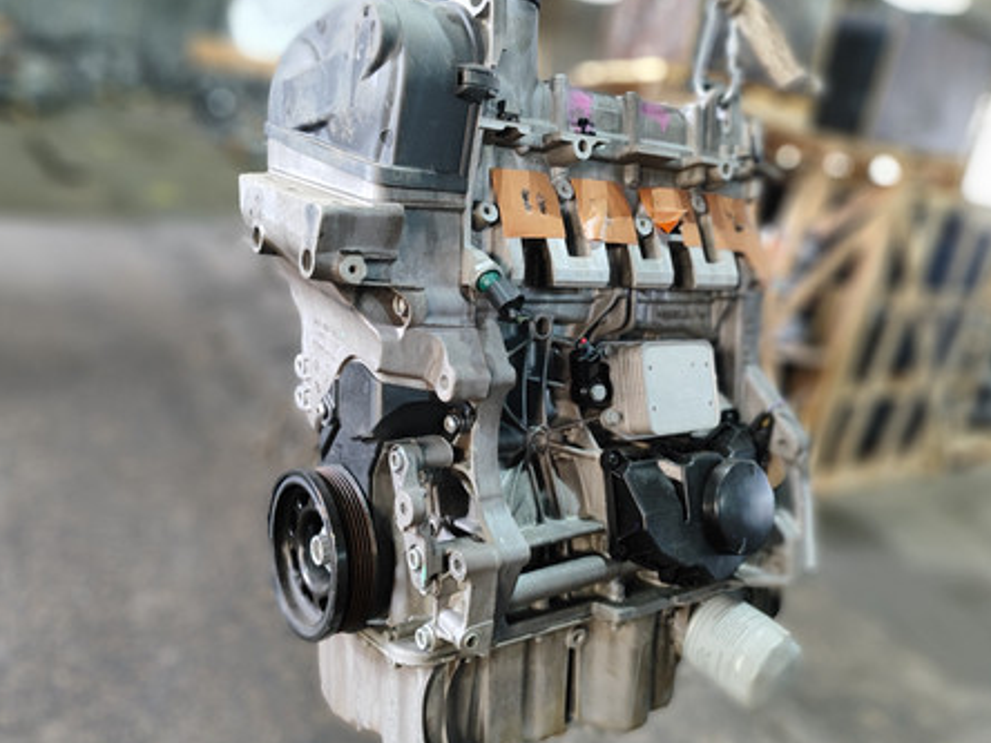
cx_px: 469
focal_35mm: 27
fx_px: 773
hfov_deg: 65.3
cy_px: 349
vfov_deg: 51.3
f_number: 1.89
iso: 1041
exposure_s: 1/40
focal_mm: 5.89
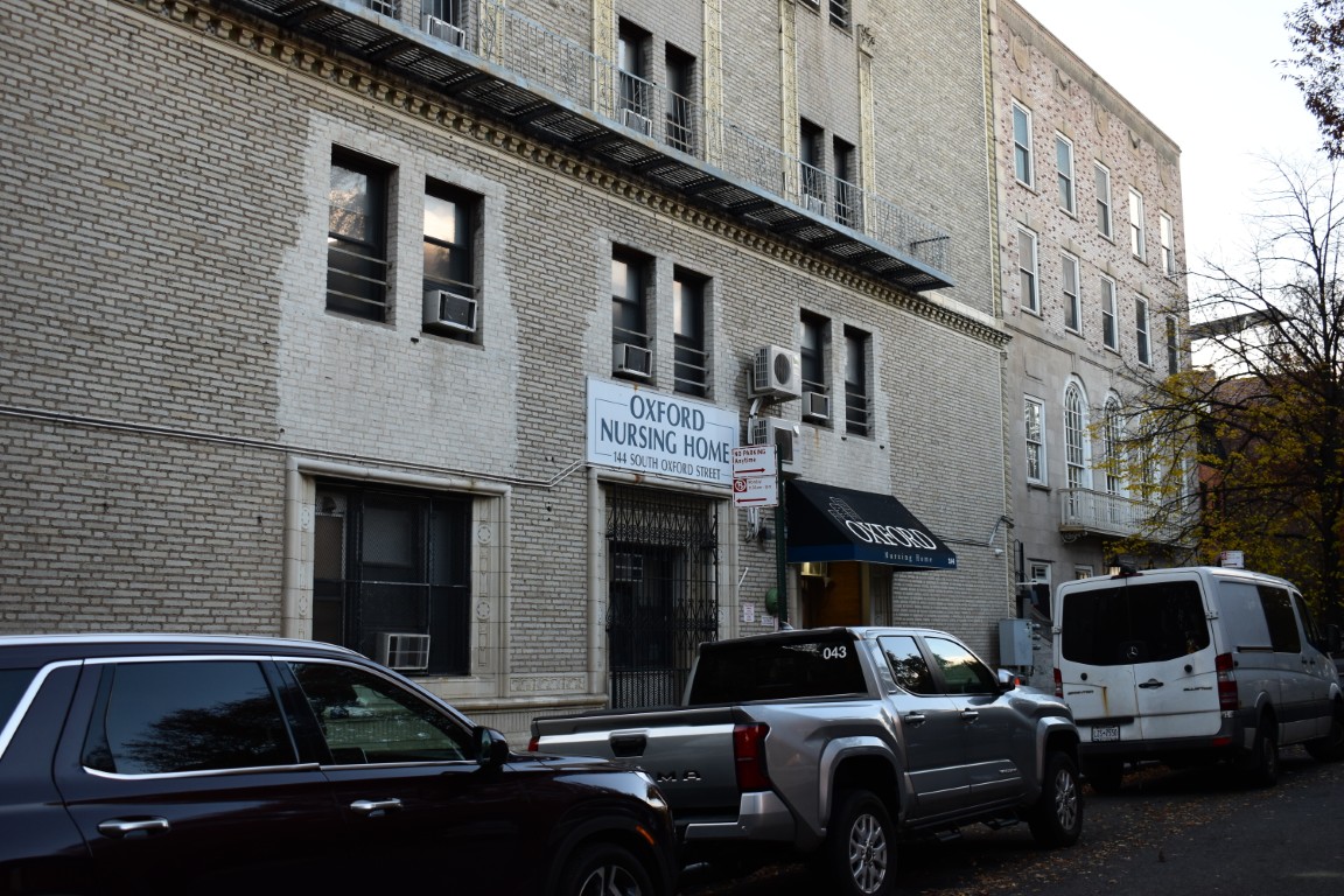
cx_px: 672
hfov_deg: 49.6
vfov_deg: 34.2
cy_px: 448
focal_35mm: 39
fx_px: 1456
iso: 400
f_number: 5
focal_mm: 26
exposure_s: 1/160
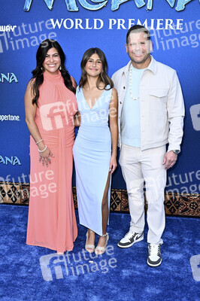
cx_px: 100
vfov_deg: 46.4
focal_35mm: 42
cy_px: 150
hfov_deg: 31.8
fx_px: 351
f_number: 6.3
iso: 1000
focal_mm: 42
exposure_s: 1/250
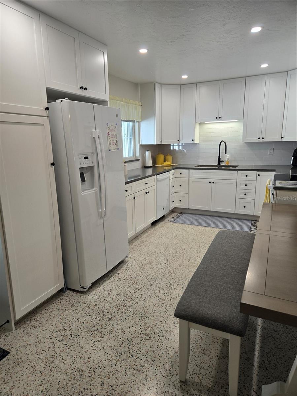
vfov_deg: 73.9
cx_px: 148
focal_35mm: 23
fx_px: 263
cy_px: 198
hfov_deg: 58.9
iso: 100
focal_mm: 5.4
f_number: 1.8
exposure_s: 1/120
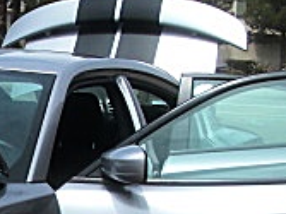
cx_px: -72
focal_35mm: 138
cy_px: 255
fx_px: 1139
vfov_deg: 10.6
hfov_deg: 13.8
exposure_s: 1/640
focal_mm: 6.3
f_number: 2.8
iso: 50
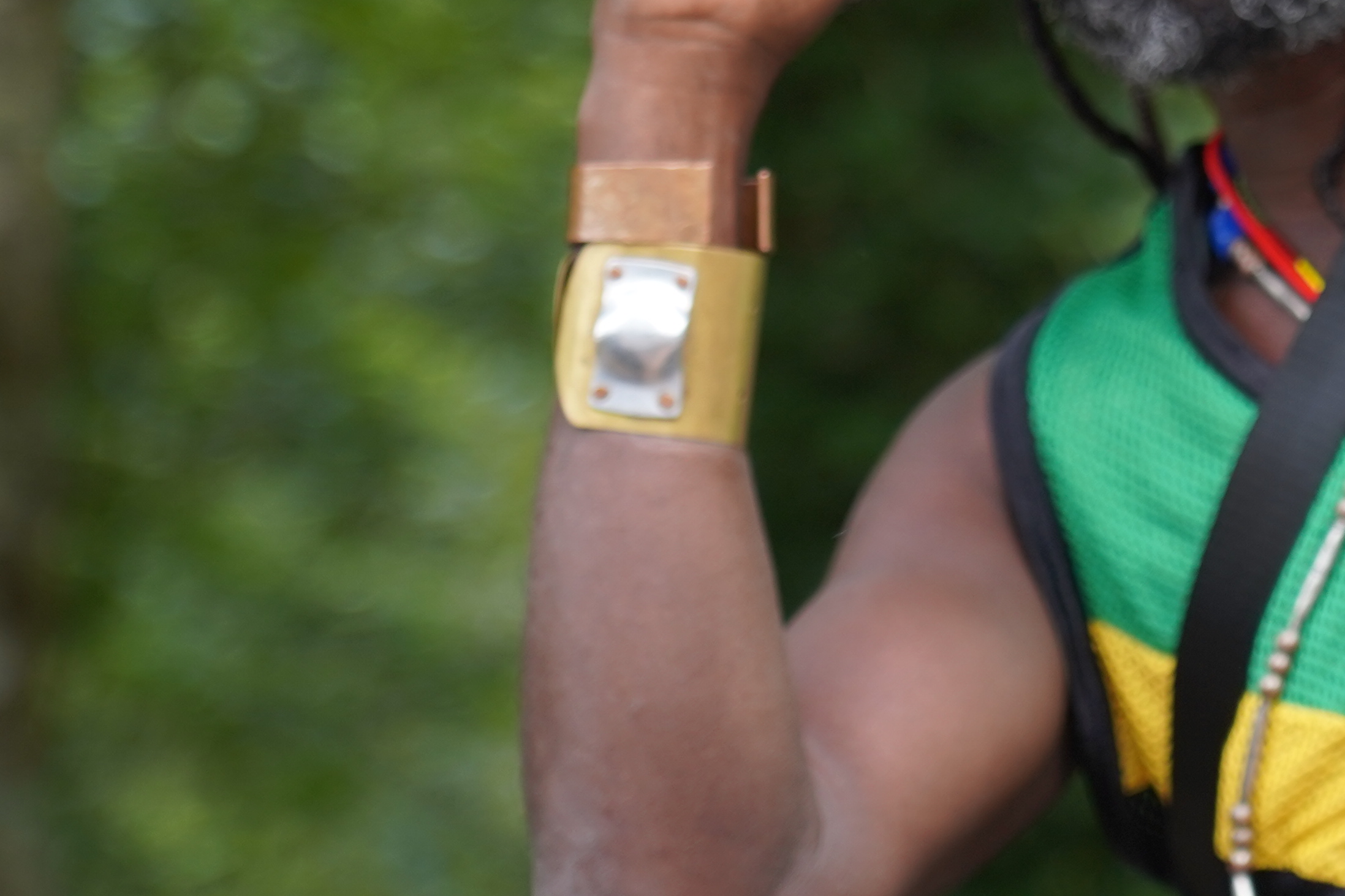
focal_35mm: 287
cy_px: -104
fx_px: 10721
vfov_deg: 4.8
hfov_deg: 7.2
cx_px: 1208
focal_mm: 105
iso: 320
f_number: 4
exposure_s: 1/160
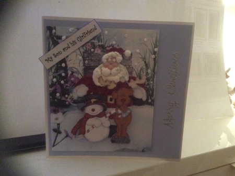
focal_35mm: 32
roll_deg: -1.7
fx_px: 217
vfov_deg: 44.0
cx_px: 118
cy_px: 88
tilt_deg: -12.0
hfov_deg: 56.9
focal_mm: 3.3
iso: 640
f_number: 2.4
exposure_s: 1/17
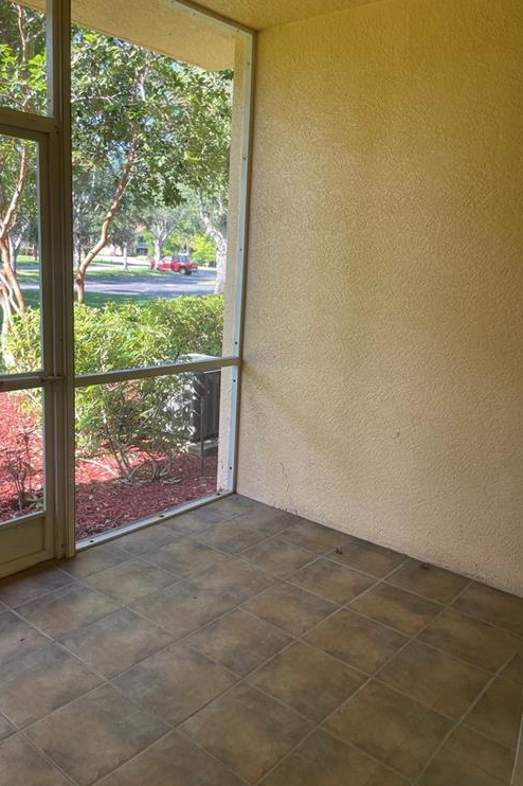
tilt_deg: -11.8
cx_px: 257
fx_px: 611
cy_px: 392
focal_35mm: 28
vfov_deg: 65.5
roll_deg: -2.5
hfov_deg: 46.4
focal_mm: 4.2
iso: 50
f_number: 1.6
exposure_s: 1/121
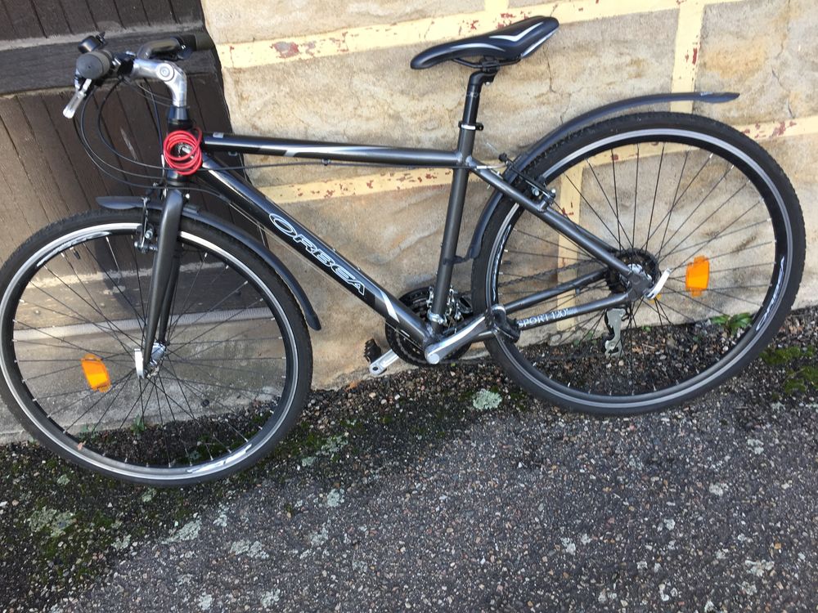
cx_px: 409
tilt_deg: -39.4
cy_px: 306
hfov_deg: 61.7
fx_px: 685
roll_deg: +7.1
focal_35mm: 29
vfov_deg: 48.2
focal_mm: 4.15
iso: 32
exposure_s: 1/100
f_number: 2.2
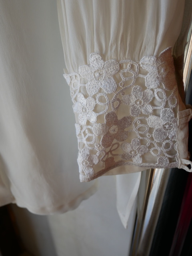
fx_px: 237
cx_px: 96
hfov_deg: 44.2
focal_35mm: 32
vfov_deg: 56.8
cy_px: 128
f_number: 3.9
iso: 200
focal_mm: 16
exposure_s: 1/100
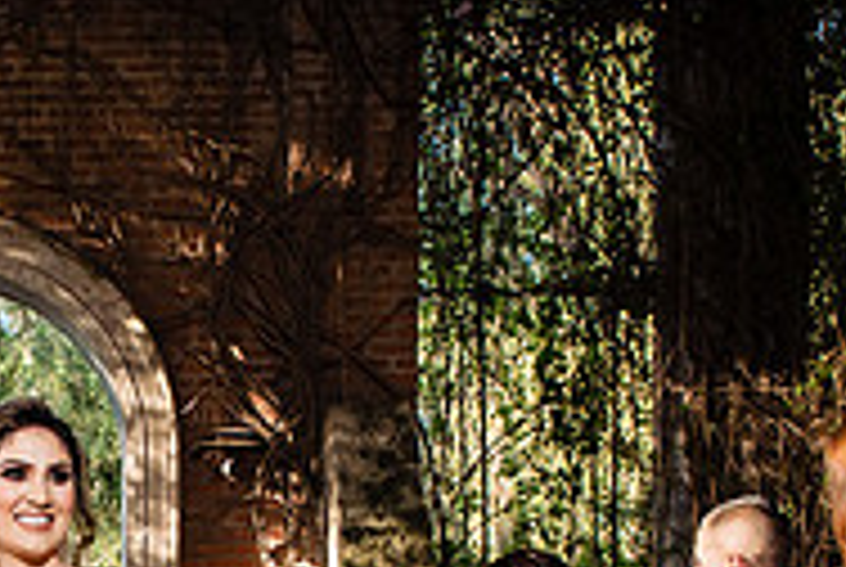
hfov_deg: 24.8
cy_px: 785
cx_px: 7
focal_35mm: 78
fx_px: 1836
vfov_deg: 16.4
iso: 1000
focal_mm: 24
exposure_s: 1/200
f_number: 7.1
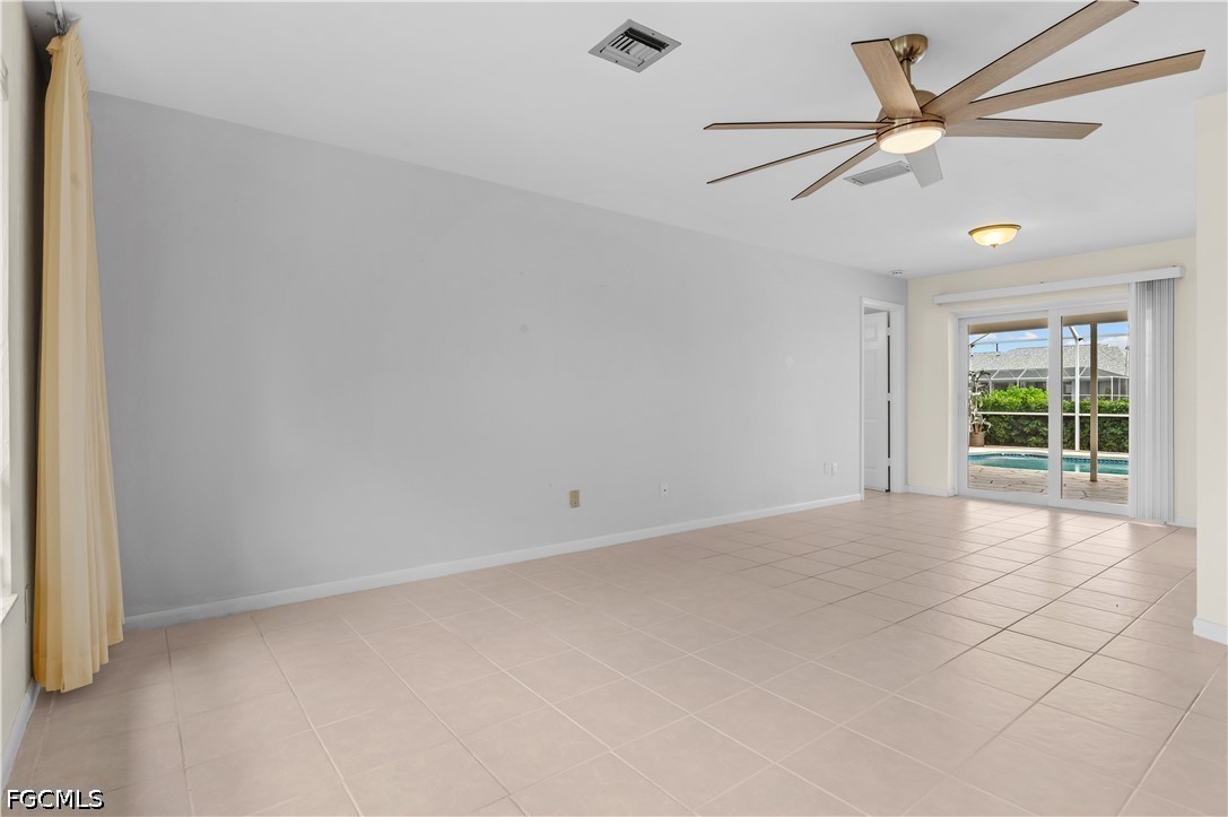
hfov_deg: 90.0
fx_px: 614
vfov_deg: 67.3
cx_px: 614
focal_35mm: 18
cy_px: 408
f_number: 10
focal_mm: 18
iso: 320
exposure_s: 1/3
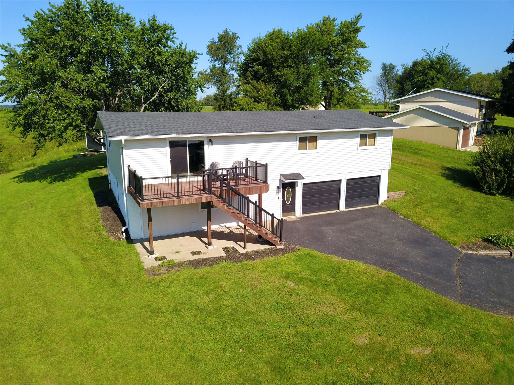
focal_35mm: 26
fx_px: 386
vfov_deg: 53.1
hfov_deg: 67.3
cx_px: 257
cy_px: 192
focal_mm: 4.7
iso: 100
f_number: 2.2
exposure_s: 1/1279
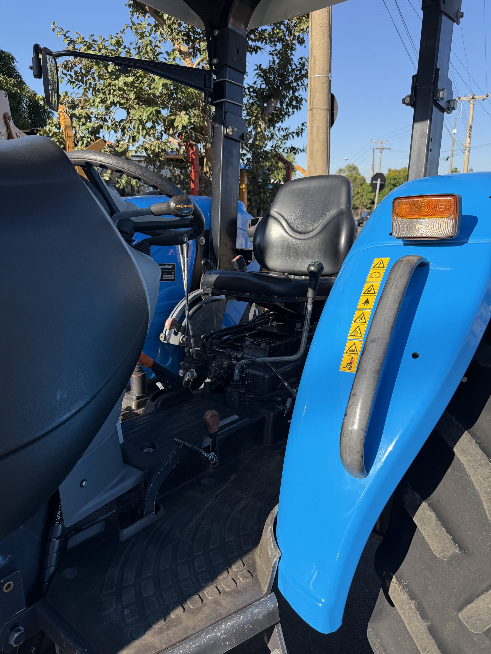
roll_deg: -2.0
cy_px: 327
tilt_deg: -16.5
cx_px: 246
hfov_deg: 56.8
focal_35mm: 24
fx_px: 454
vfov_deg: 71.6
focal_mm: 6.76
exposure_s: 1/2525
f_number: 1.78
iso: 80
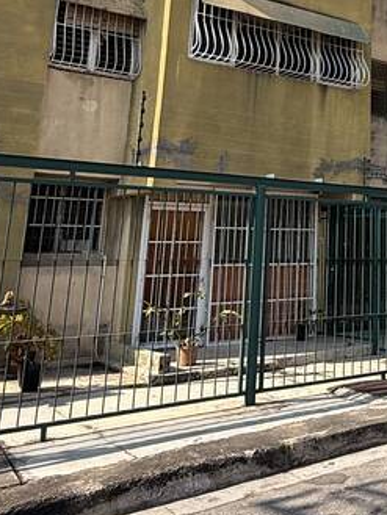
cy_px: 92
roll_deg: -0.8
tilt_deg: +15.2
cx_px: 414
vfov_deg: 39.4
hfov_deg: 28.9
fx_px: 685
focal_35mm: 46
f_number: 2.2
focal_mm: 2.22
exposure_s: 1/888
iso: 50
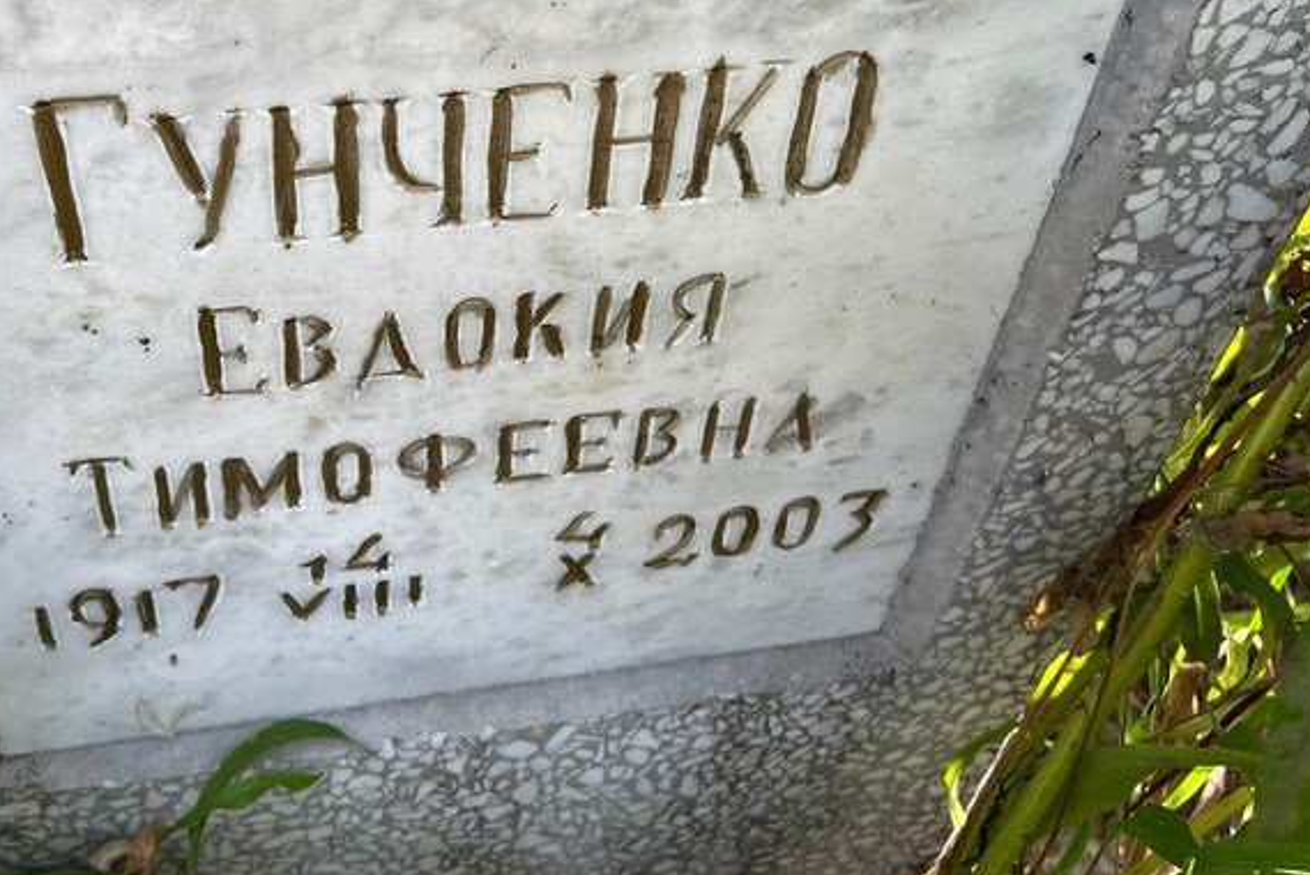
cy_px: 226
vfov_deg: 34.4
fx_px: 1383
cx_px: 419
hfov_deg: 49.6
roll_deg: -4.0
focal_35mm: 38
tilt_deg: -37.6
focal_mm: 5.7
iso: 50
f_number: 1.5
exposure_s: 1/345
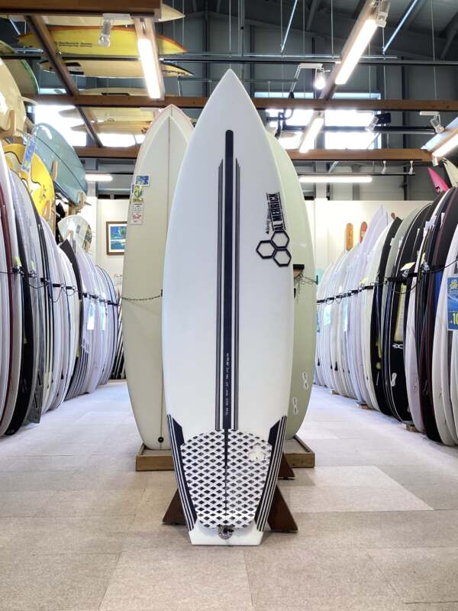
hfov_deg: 45.4
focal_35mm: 31
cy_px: 306
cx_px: 229
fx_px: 547
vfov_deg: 58.4
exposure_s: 1/50
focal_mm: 3.3
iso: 64
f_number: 2.4
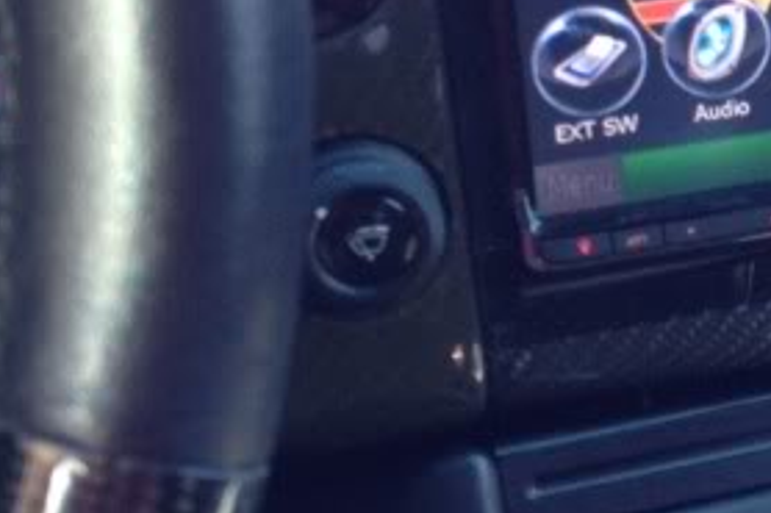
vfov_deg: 10.2
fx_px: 2868
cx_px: 1043
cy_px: 344
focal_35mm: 134
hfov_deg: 14.6
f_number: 2.4
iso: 50
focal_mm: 4.3
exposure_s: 1/24
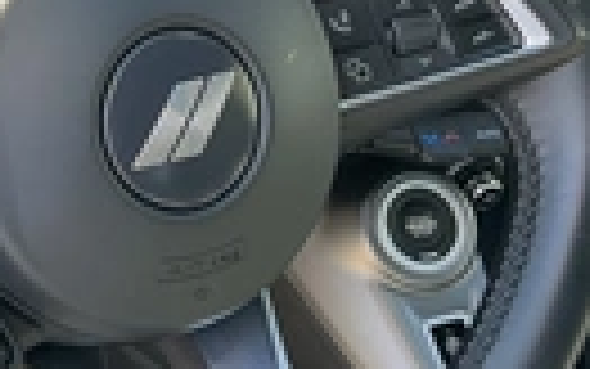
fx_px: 1512
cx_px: -63
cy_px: 72
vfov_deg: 13.8
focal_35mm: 94
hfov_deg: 21.0
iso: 64
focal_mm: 3
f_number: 1.8
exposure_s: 1/113
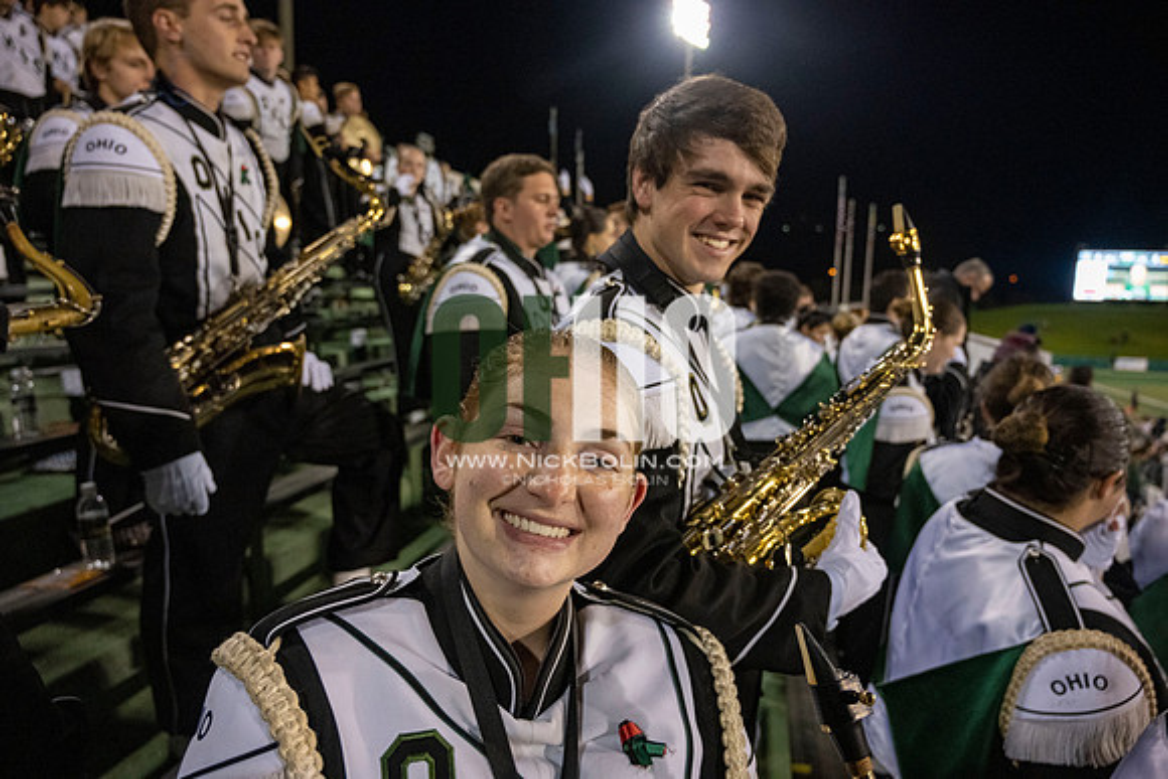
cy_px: 390
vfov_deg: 53.2
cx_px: 584
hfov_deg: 73.7
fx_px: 779
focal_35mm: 24
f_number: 4
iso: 2500
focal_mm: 24
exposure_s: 1/500
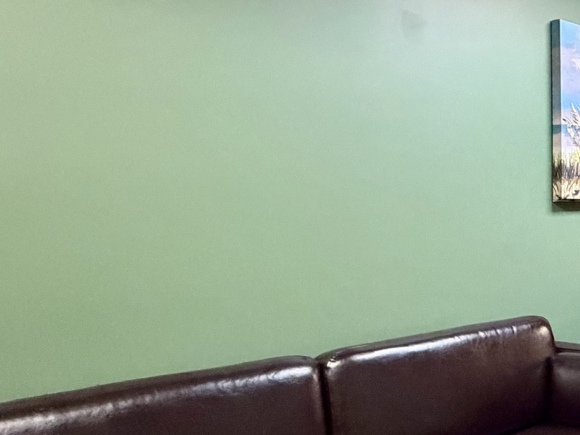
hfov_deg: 34.0
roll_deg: +0.9
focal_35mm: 43
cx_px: 720
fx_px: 720
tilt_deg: +1.1
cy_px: 197
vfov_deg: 33.6
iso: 1000
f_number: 2.2
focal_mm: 2.22
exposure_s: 1/60
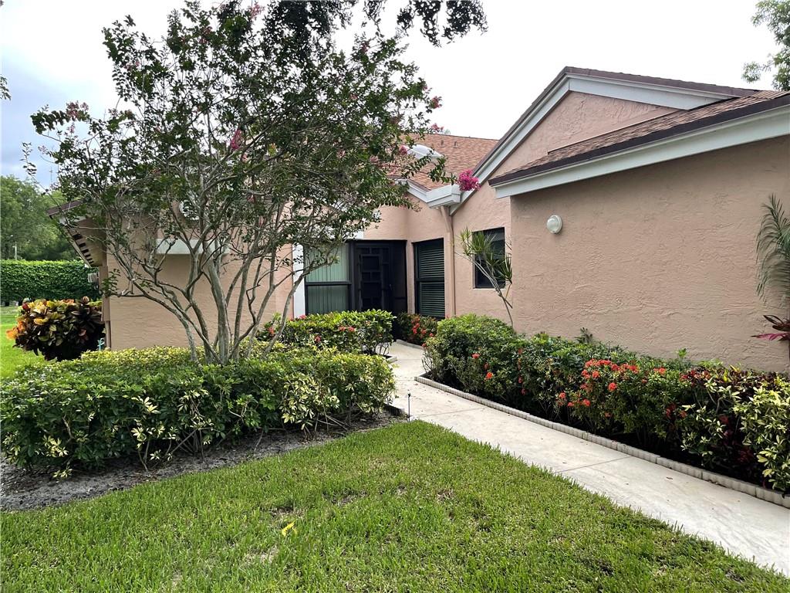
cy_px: 296
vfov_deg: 53.1
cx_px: 395
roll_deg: +1.8
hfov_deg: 67.3
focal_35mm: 26
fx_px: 593
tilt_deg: -1.7
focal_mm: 5.1
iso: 125
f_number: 1.6
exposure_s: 1/109
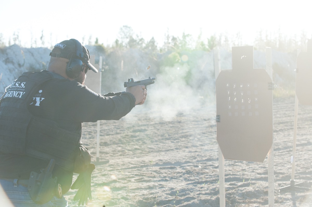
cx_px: 156
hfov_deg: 27.0
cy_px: 104
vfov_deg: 18.2
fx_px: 649
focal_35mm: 75
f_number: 7.1
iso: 2000
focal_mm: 75
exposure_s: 1/1600
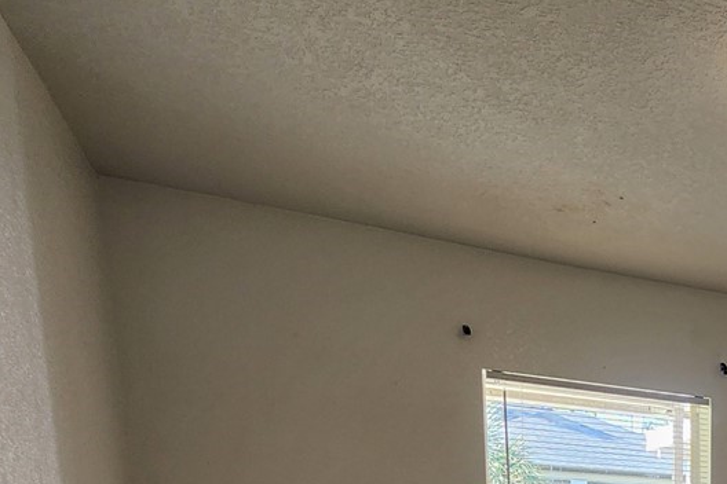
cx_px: 870
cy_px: 729
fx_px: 828
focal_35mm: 41
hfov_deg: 36.6
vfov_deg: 24.9
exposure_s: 1/60
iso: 80
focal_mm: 2.2
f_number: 2.2
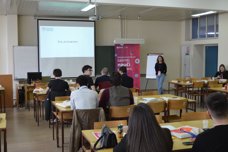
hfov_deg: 42.4
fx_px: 294
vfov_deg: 28.9
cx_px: 114
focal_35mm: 46
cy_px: 76
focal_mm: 31
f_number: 4.2
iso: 400
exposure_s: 1/25
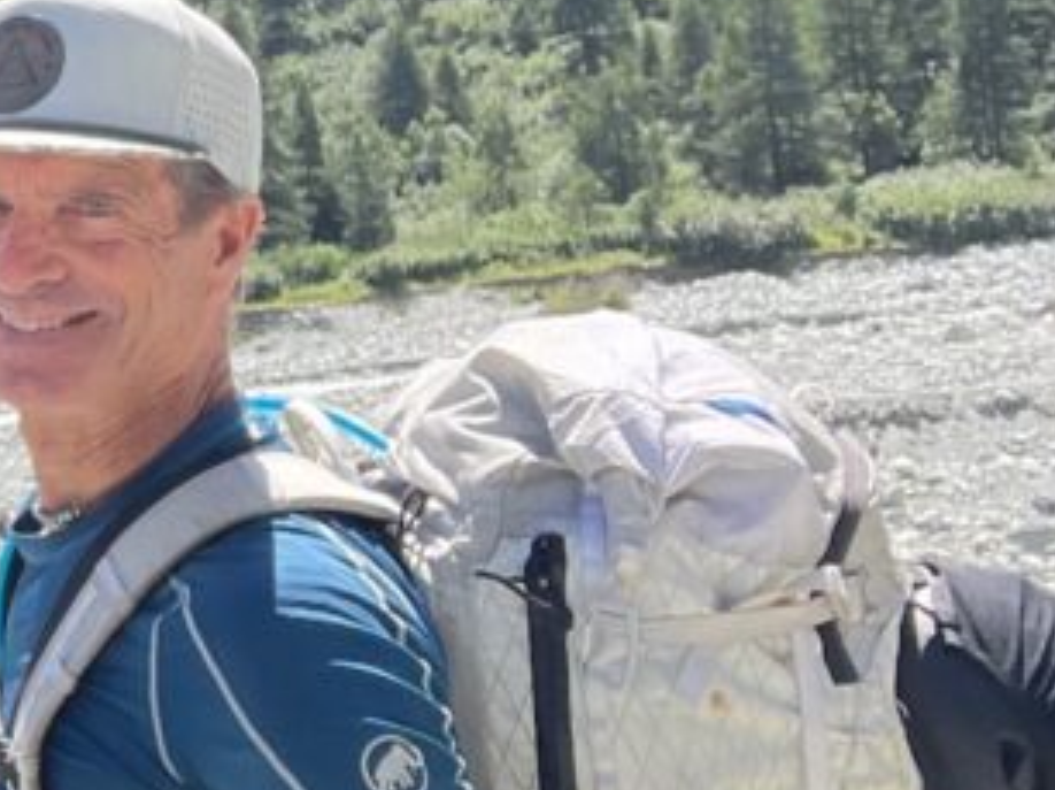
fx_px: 2345
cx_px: -703
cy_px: 276
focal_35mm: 77
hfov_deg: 20.2
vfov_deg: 19.1
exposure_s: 1/684
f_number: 2.2
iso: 25
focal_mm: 2.71
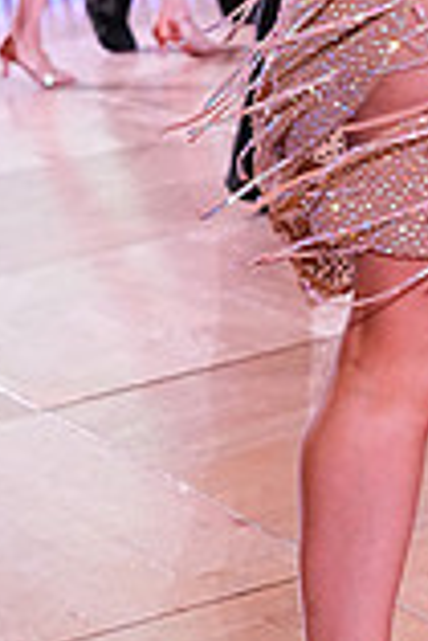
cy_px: -139
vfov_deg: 11.8
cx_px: 724
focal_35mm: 170
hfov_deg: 7.9
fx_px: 3025
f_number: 4.5
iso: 3200
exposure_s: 1/400
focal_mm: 46
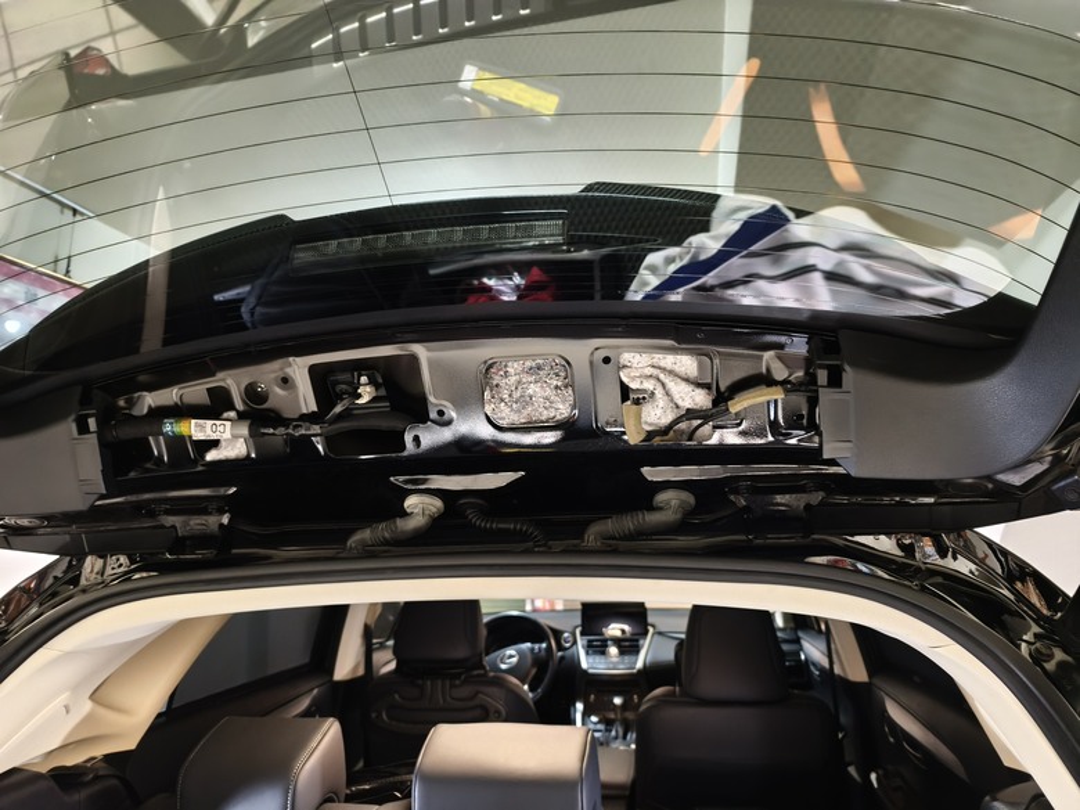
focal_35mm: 23
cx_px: 540
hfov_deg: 73.9
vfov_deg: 58.9
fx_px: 718
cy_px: 405
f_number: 1.62
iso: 2500
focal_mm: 6.45
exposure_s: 1/24
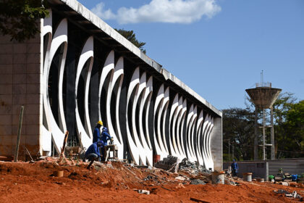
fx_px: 861
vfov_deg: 13.4
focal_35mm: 102
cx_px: 152
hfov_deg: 20.0
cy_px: 102
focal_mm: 102
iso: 400
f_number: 5.6
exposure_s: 1/4000
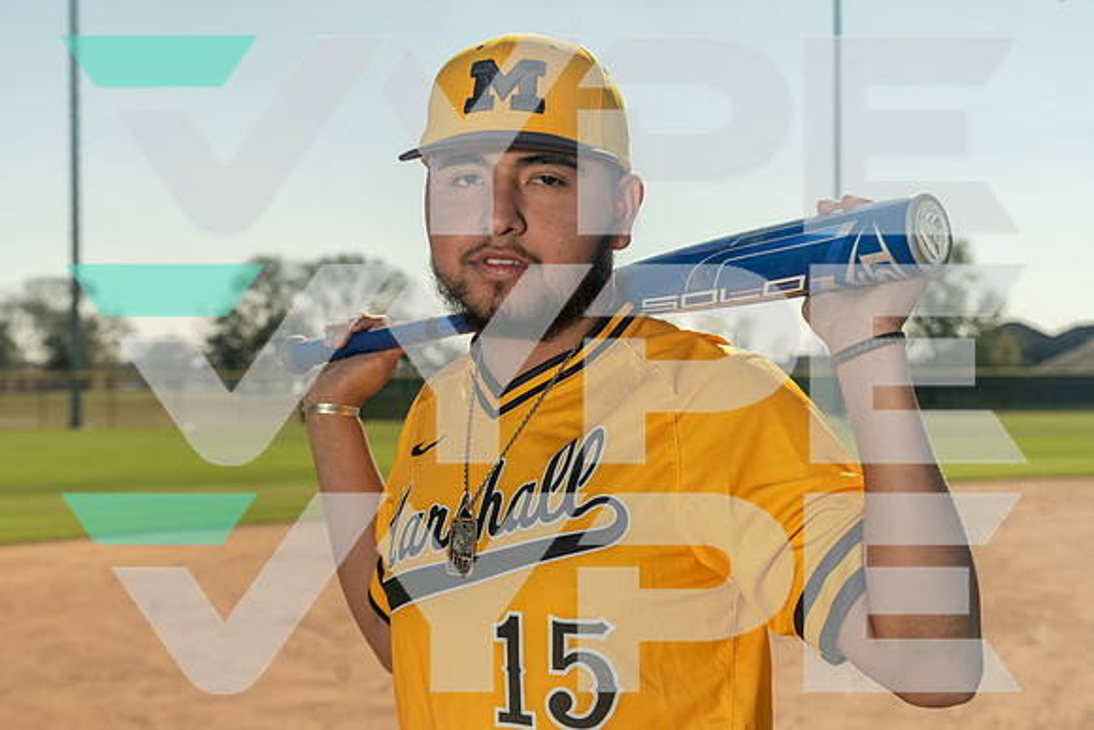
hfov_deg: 37.5
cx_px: 547
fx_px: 1611
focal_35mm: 53
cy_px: 365
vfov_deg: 25.5
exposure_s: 1/200
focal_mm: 53
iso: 500
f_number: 5.6
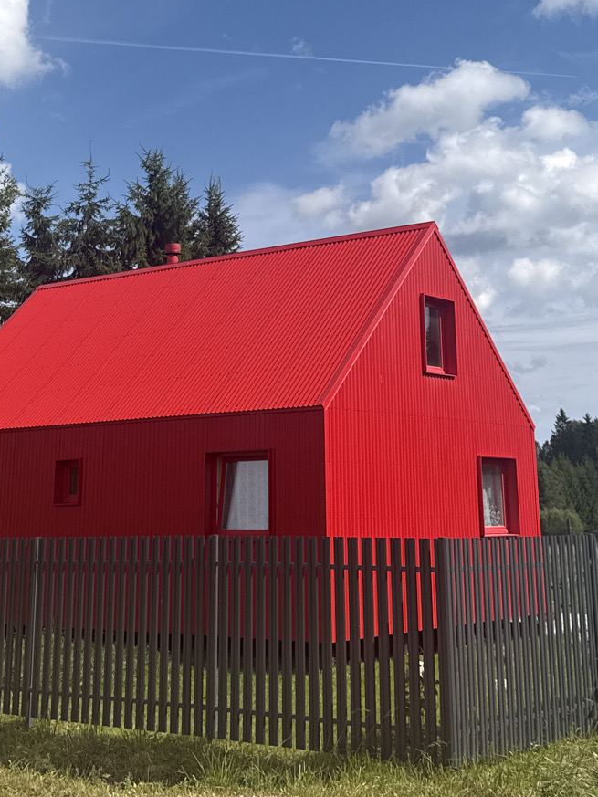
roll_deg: +0.2
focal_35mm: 55
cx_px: 292
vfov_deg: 34.0
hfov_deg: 26.6
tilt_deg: +14.9
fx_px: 1267
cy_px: 166
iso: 80
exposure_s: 1/7353
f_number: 1.78
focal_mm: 6.76
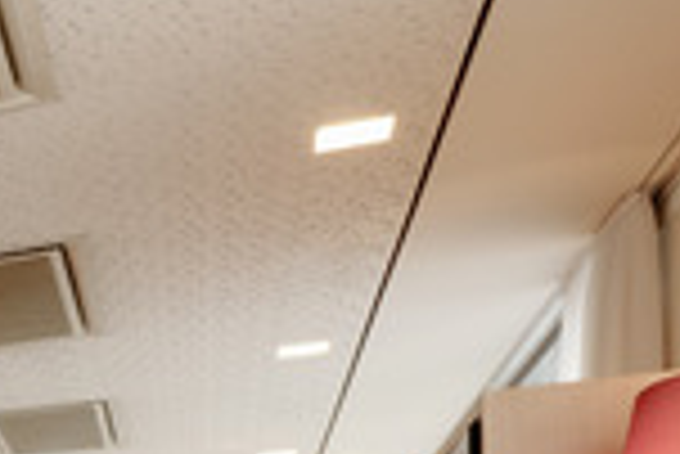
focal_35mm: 74
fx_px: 1399
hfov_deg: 17.4
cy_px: 784
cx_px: -752
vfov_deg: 16.0
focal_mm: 14
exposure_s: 4
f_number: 14
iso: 100
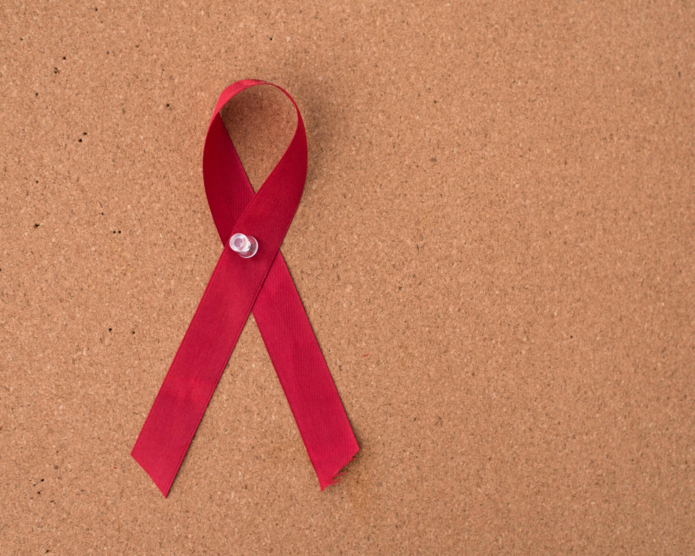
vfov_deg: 26.7
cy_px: 276
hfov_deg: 32.9
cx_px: 417
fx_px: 1172
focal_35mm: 57
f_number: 3.2
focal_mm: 50
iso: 500
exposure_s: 1/100
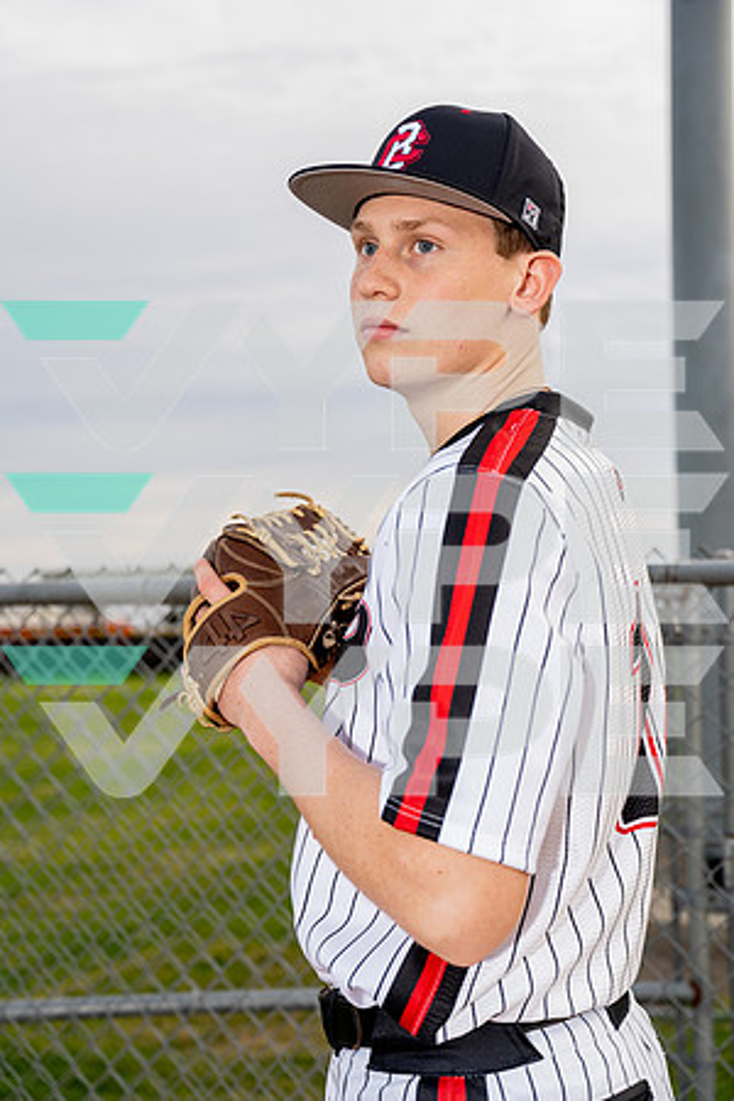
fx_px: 1437
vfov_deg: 41.9
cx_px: 367
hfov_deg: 28.6
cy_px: 550
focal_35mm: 47
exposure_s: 1/250
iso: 100
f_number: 4
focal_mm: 47
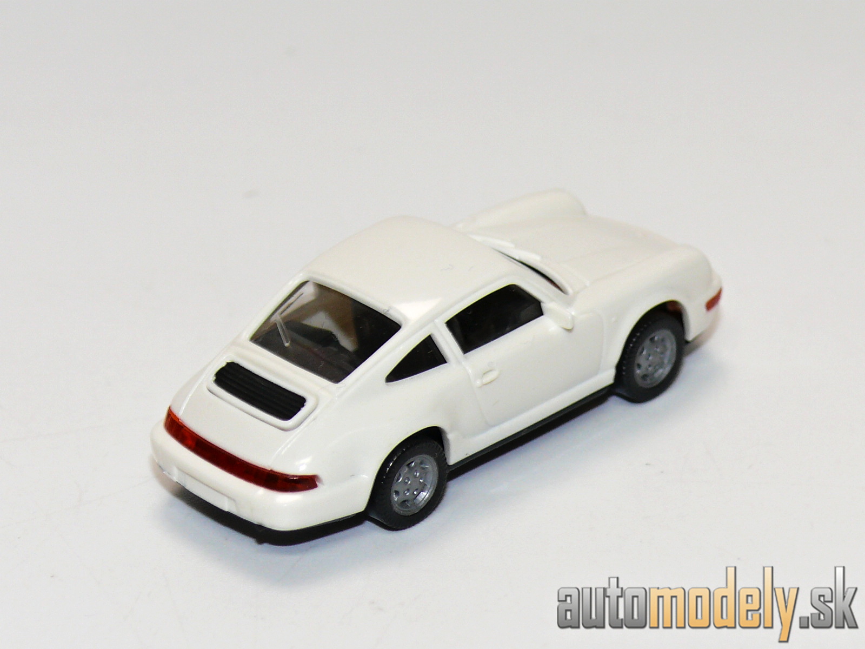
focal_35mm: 155
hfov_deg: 12.7
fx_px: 3873
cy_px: 324
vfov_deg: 9.6
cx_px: 432
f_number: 4
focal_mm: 18.4
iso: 100
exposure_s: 1/40
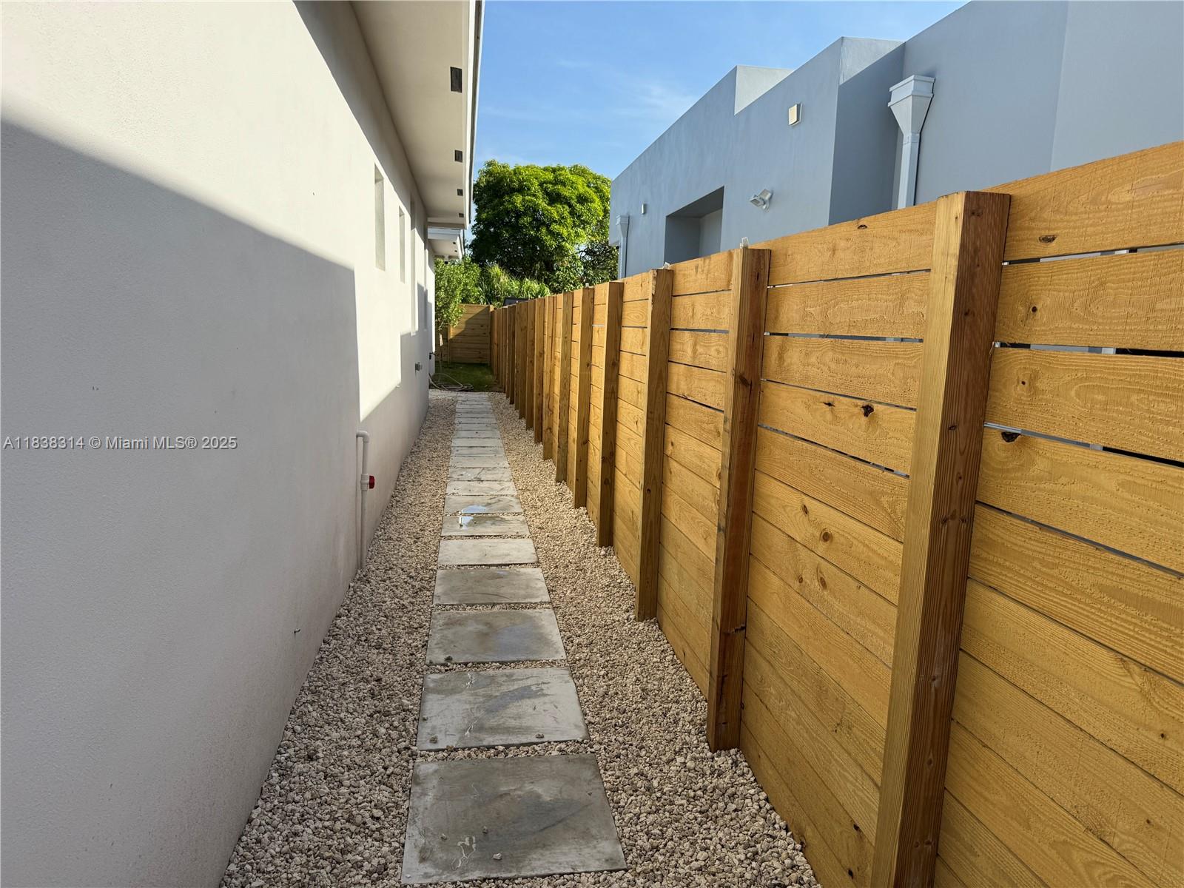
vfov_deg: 56.8
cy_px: 444
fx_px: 821
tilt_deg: -10.3
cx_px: 592
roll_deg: -2.7
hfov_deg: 71.6
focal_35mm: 24
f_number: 1.78
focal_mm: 6.76
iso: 80
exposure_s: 1/2710
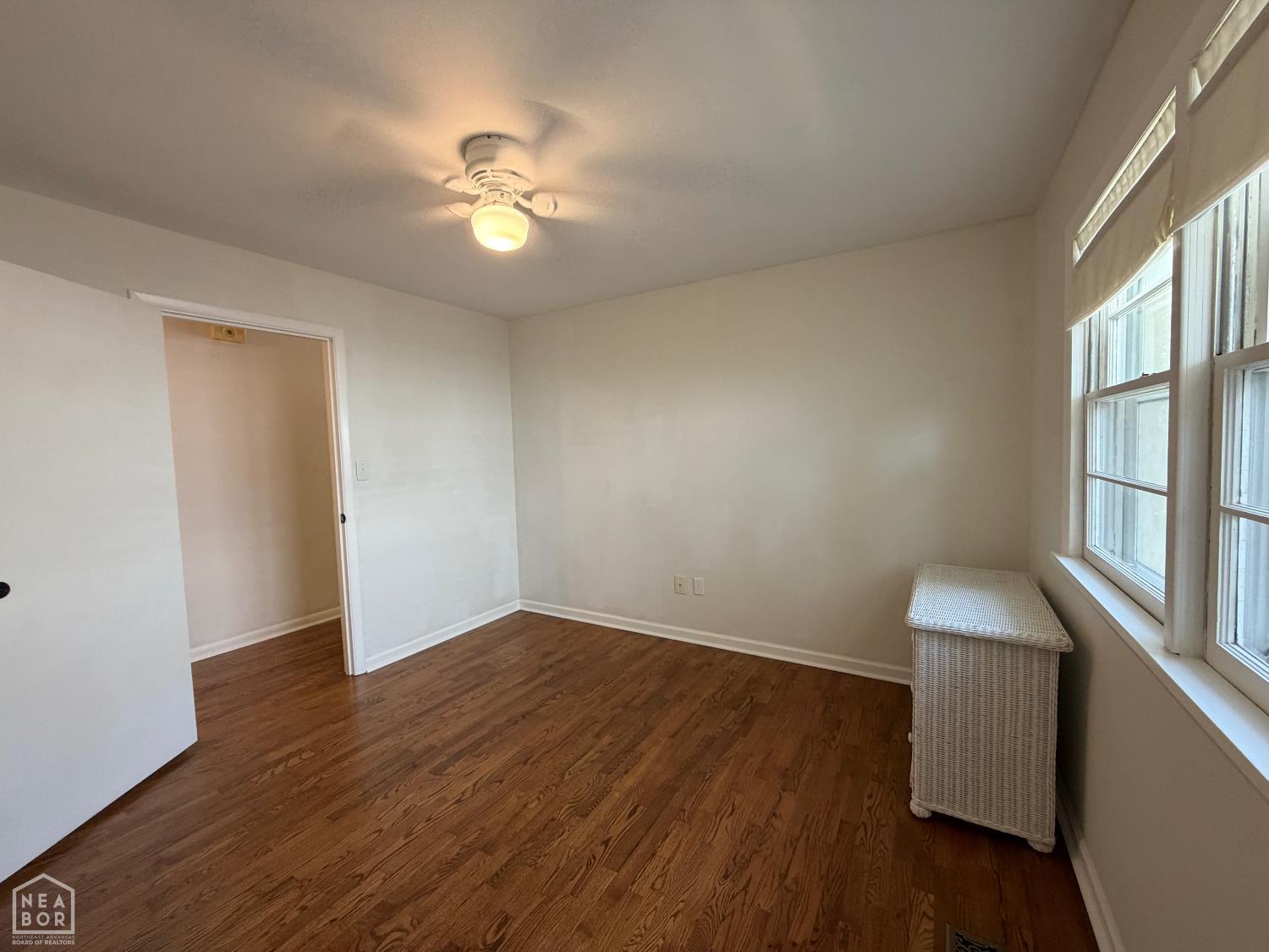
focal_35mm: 14
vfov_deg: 85.7
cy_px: 476
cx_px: 634
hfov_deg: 102.1
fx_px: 513
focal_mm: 2.22
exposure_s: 1/60
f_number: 2.2
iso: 250
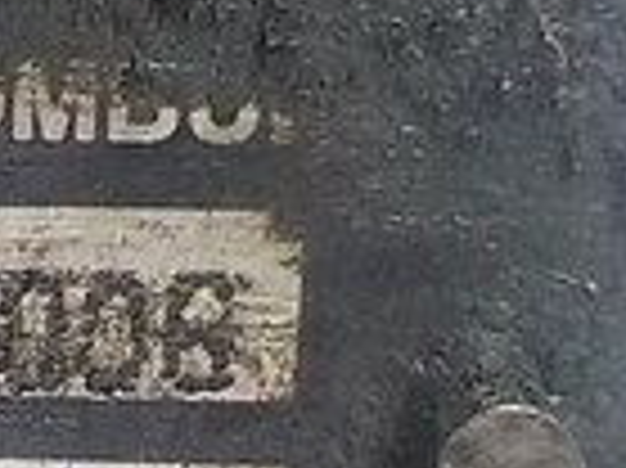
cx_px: -374
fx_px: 2493
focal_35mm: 138
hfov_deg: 13.3
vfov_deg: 10.6
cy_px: 504
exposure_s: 1/40
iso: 800
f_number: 3.3
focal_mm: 4.1
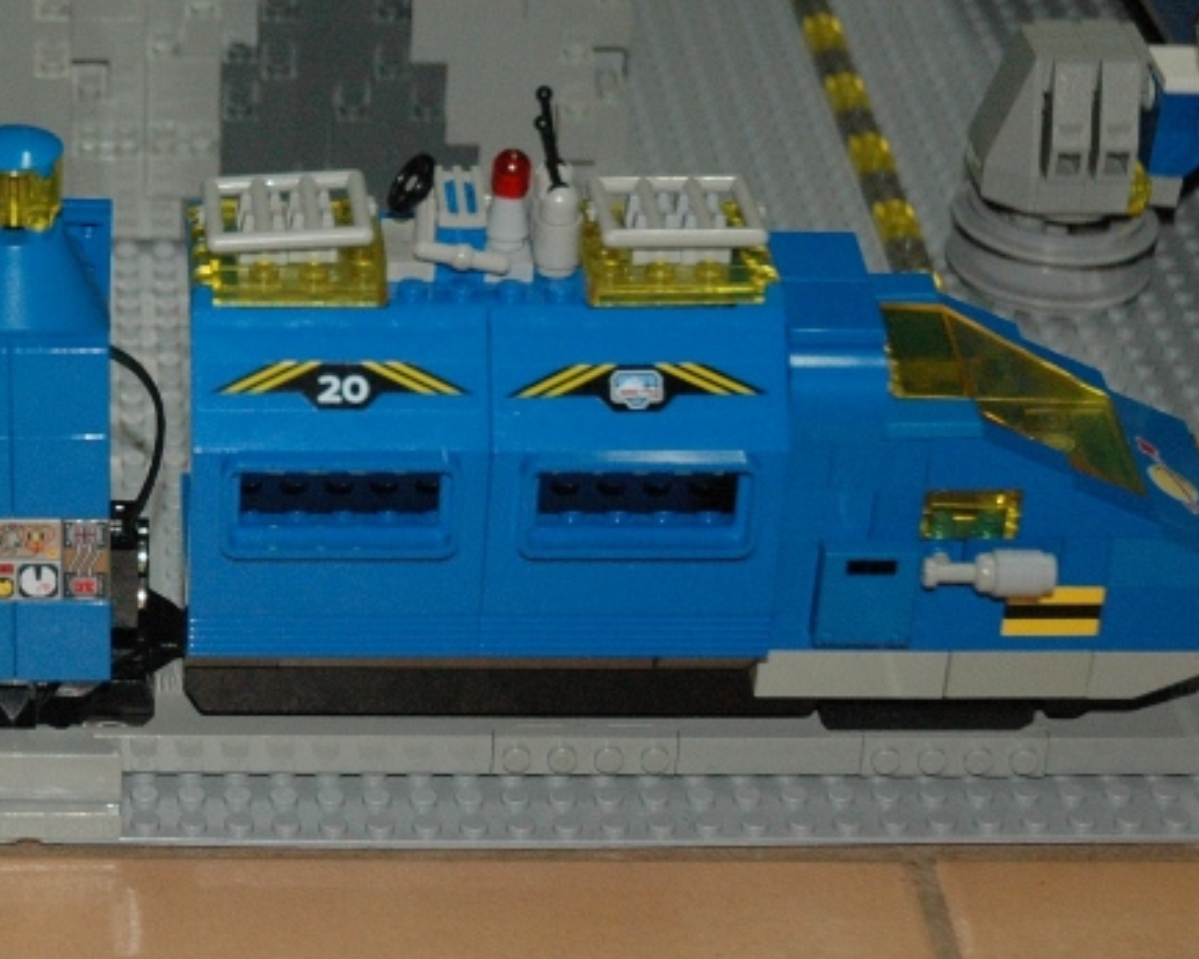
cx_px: 25
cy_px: 383
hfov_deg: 16.3
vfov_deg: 13.3
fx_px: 4119
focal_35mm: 116
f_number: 4.2
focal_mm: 35
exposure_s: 1/60
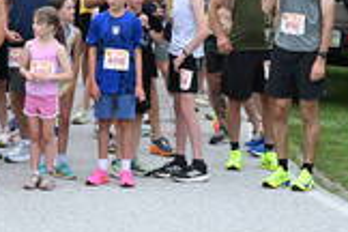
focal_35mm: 278
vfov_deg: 4.9
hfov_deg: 7.3
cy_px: 72
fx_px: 2687
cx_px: -195
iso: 2200
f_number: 9
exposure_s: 1/640
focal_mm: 82
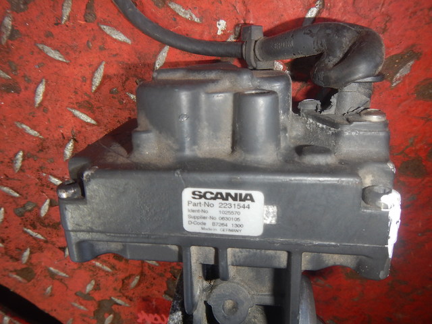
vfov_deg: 49.7
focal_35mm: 28
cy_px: 162
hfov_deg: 63.4
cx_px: 216
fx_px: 349
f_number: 3.9
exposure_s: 1/30
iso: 200
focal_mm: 5
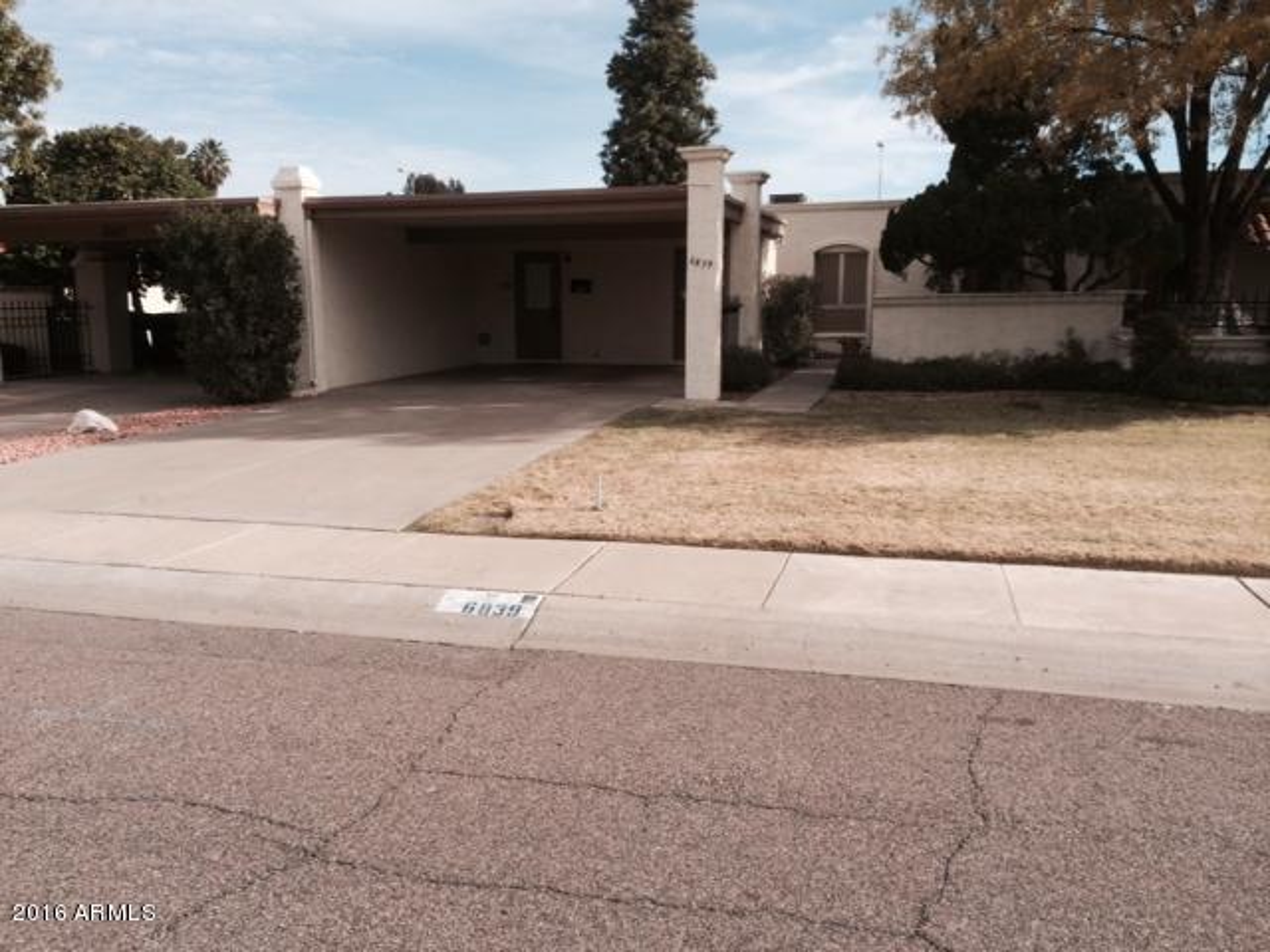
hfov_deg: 60.0
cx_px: 635
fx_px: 1101
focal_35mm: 30
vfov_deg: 46.8
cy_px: 476
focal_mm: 4.12
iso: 40
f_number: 2.2
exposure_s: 1/2053
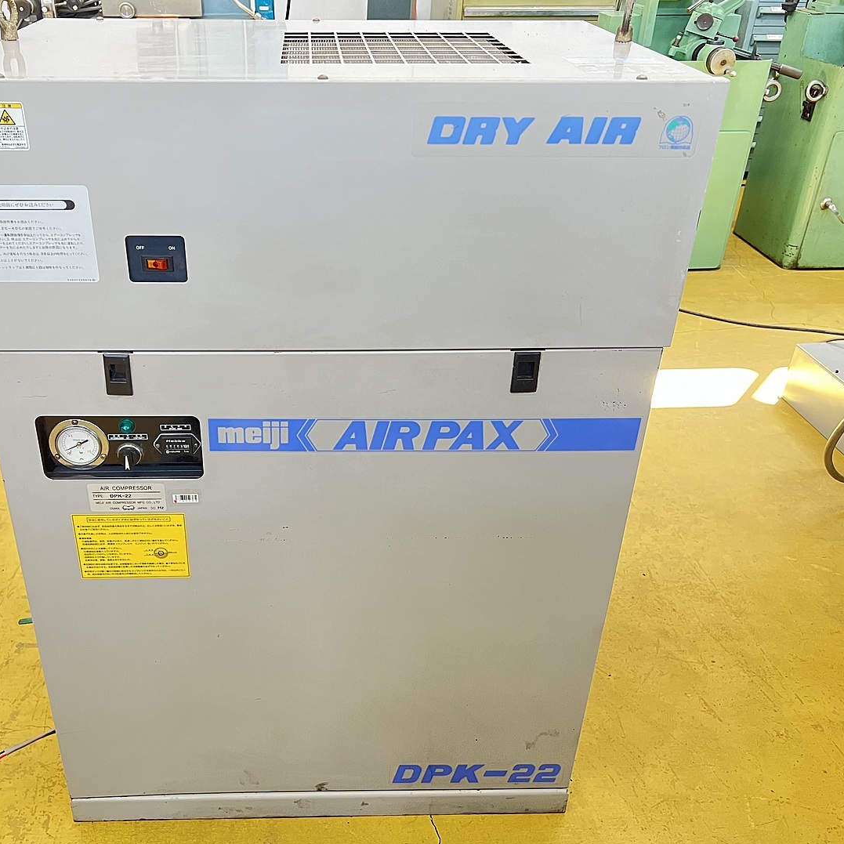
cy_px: 428
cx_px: 322
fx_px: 883
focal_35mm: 32
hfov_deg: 50.6
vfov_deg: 51.1
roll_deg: -0.7
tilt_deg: -31.5
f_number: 1.5
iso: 400
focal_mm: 5.7
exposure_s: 1/60
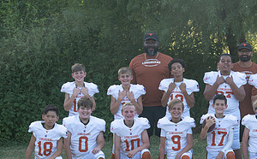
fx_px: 1041
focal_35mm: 149
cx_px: 225
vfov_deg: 8.7
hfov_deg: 14.0
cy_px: 113
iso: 250
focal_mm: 70
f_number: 4.5
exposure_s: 1/400
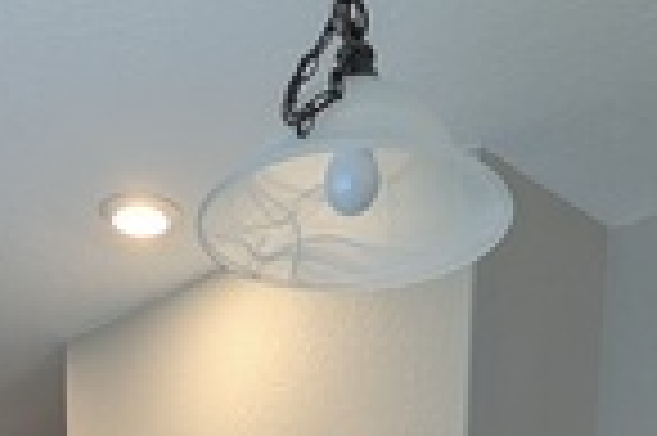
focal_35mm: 57
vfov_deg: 16.1
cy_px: 953
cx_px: 207
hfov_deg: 34.7
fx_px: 1039
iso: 44
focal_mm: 2.02
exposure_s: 1/60
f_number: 1.7
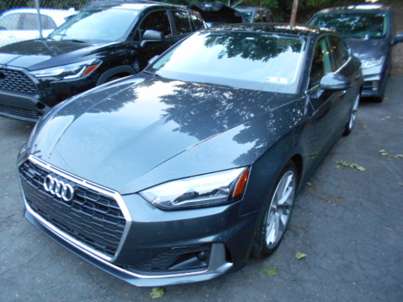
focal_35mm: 26
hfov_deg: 67.3
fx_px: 303
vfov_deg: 53.1
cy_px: 151
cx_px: 202
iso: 450
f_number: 3.2
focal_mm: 4.6
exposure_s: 1/8
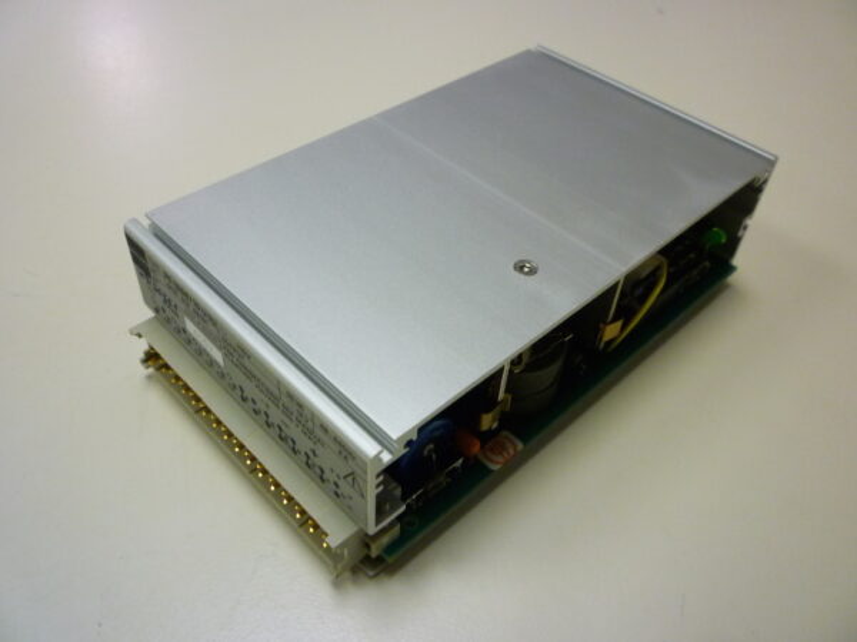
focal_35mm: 29
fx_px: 718
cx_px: 428
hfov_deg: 61.7
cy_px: 321
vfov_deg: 48.2
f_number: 3.3
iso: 320
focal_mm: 5.2
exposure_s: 1/30
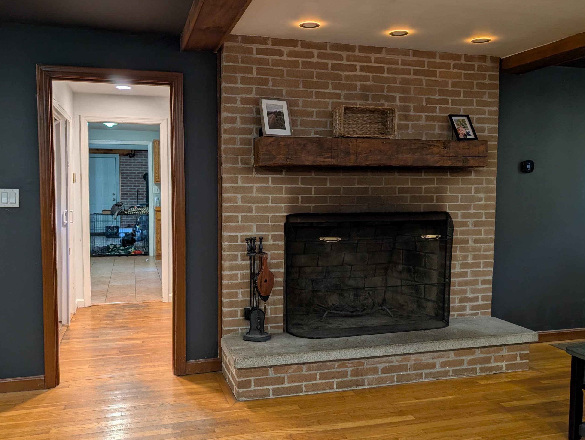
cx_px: 270
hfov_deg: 61.5
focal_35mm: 29
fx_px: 491
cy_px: 223
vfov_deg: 48.3
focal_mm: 6.9
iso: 21
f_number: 1.68
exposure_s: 1/60
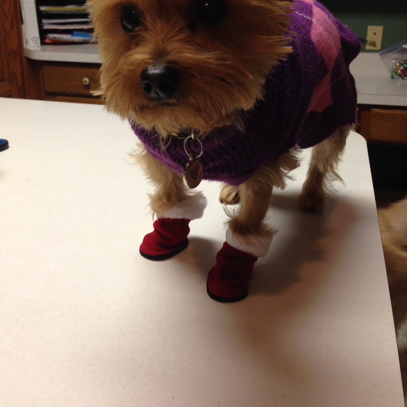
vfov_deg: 42.3
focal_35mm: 39
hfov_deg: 42.8
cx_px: 203
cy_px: 137
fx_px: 519
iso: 80
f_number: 2.4
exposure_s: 1/20
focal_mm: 4.12
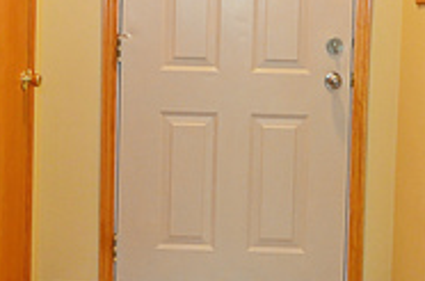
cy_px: 34
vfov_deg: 21.4
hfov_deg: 32.5
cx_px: 206
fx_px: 730
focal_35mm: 62
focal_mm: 12
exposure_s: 1/60
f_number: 4
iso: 800
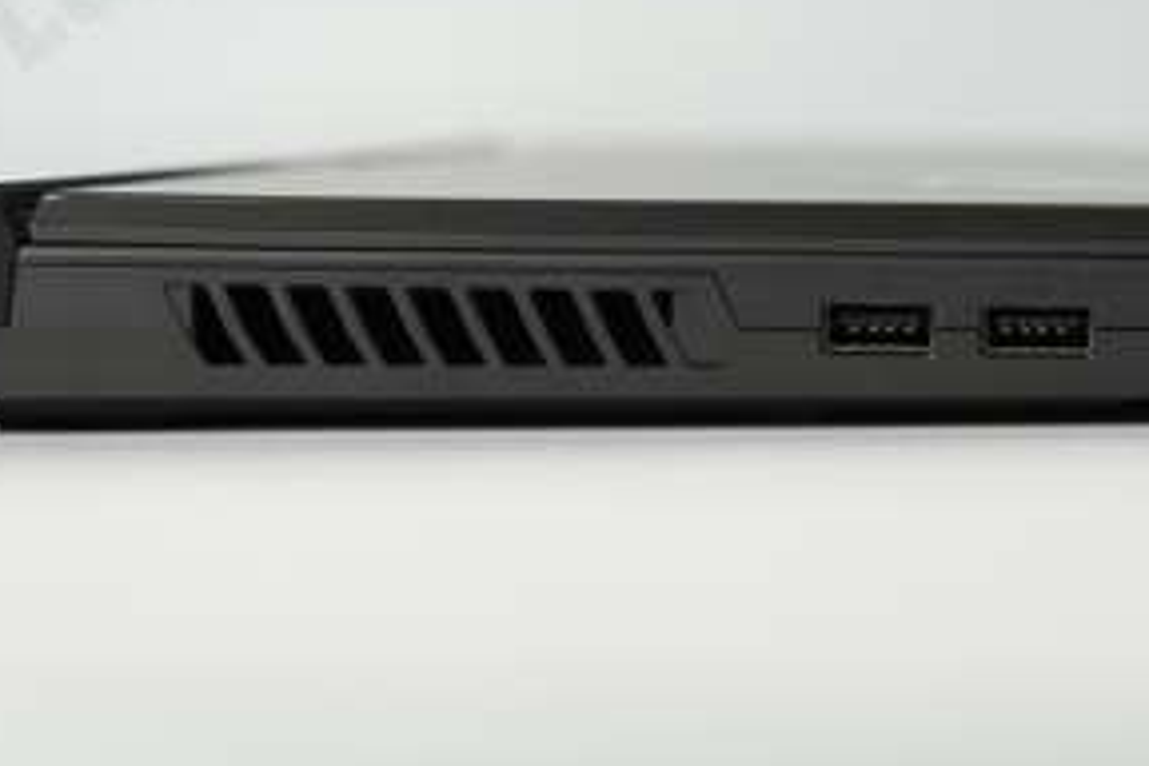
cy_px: 295
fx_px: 2491
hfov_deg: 25.6
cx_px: 882
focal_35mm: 78
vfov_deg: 17.5
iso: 100
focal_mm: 25
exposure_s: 1/200
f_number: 2.8
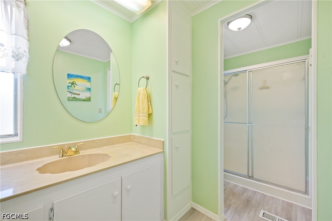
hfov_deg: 100.4
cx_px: 166
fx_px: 138
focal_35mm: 15
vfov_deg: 77.2
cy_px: 110
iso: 100
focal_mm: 15
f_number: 8
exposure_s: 1/5
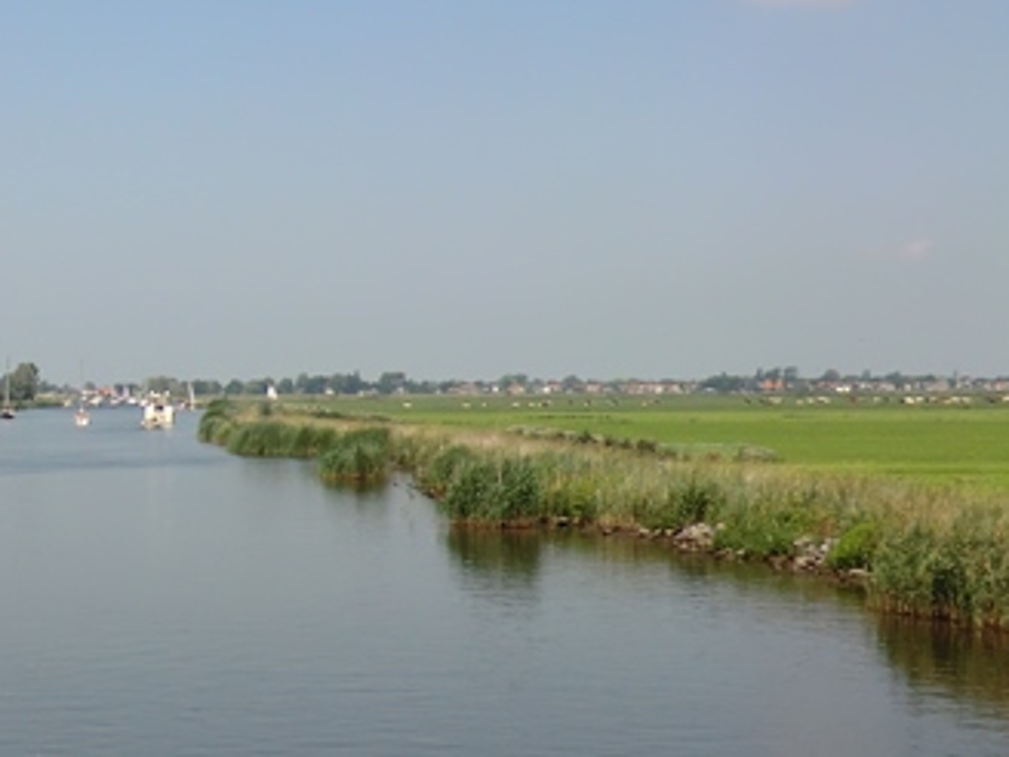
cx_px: -77
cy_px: 400
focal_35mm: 83
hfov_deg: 22.4
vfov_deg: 17.8
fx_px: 2419
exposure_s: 1/1000
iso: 64
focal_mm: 6.1
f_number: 3.6
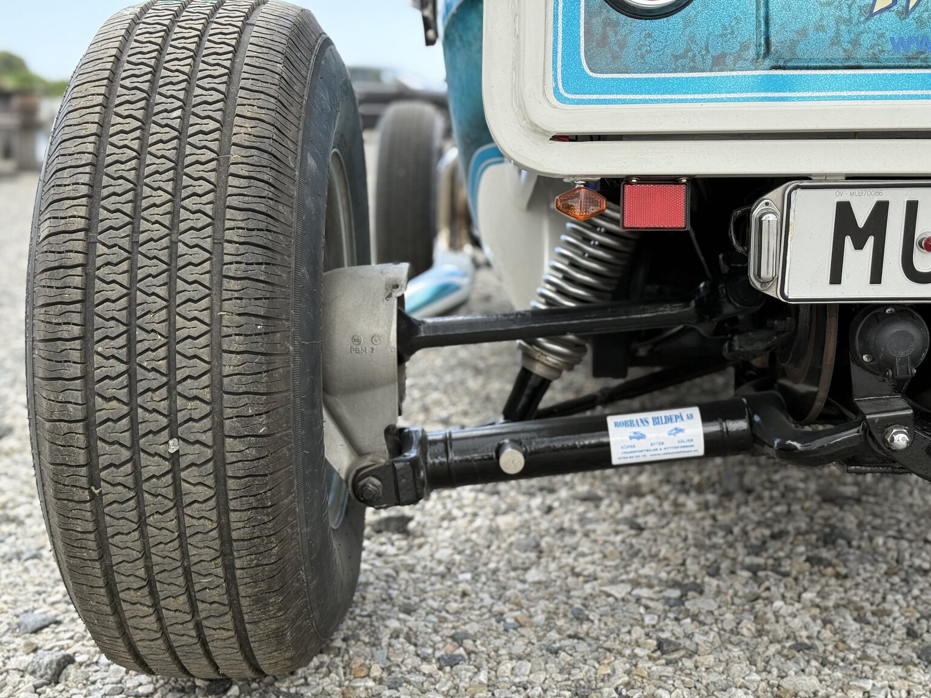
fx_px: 1291
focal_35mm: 48
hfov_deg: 39.7
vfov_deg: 30.3
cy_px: 349
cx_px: 466
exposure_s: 1/657
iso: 100
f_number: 1.78
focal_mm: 6.76
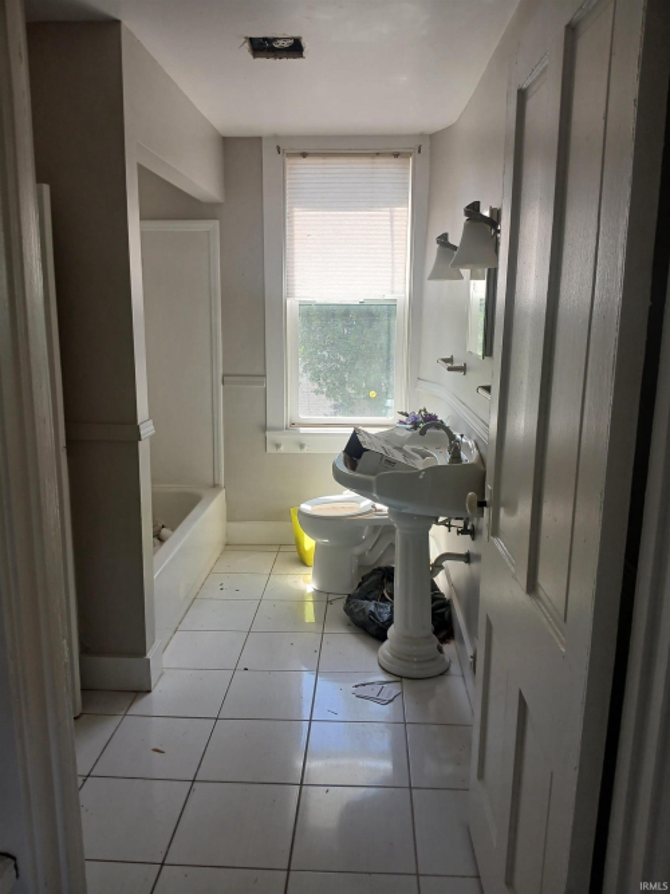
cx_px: 335
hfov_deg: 53.0
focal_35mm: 26
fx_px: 671
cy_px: 447
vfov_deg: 67.3
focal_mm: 3.98
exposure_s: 1/60
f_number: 1.8
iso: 25
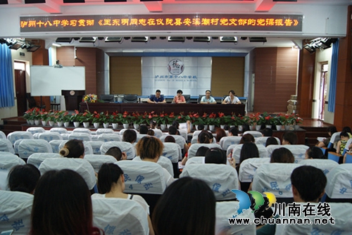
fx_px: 293
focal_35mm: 30
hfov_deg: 61.9
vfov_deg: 43.7
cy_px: 118
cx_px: 176
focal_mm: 20
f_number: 4
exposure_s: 1/13
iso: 400
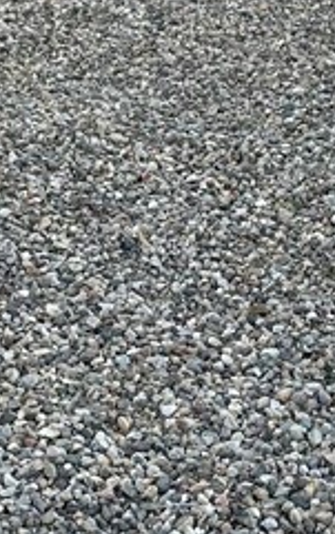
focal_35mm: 108
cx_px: 202
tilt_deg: -20.2
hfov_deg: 12.1
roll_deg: +0.4
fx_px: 1575
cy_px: 288
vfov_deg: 19.3
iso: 80
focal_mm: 6.86
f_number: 1.78
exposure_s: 1/690
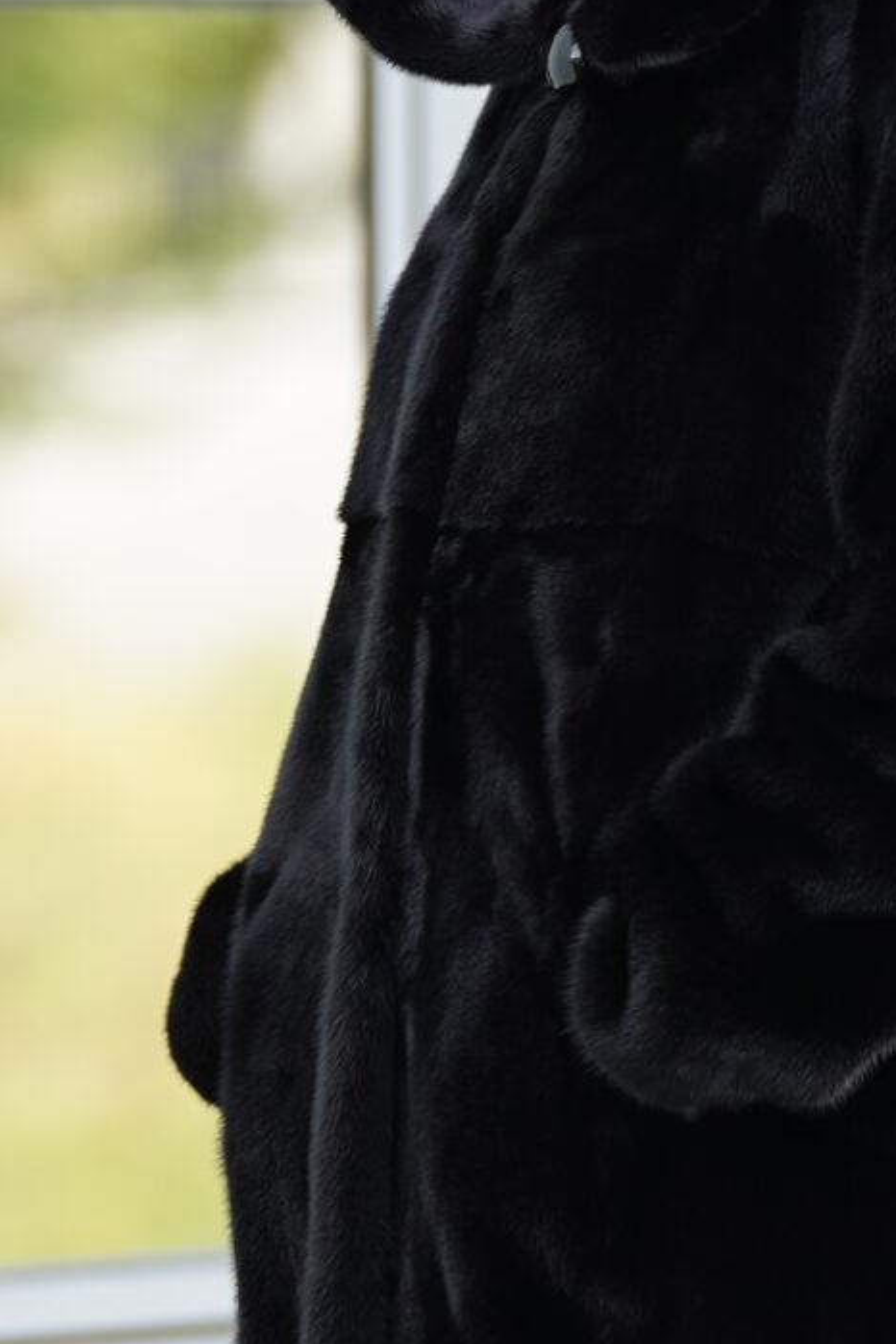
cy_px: 915
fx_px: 21054
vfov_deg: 3.7
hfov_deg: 2.4
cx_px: 347
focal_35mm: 564
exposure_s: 1/250
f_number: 2.8
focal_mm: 154
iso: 200
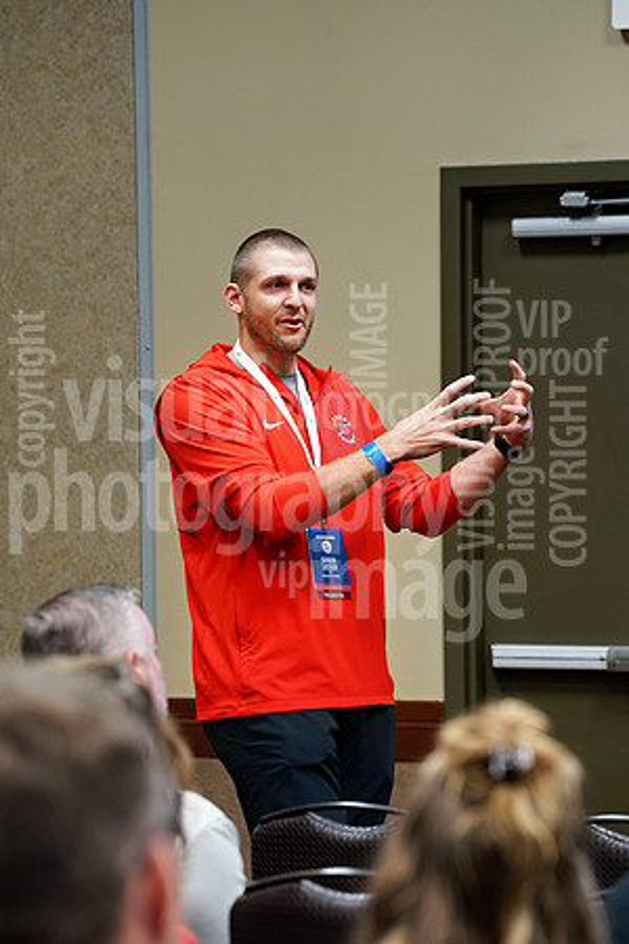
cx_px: 314
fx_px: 5241
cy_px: 472
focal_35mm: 200
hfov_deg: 6.9
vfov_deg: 10.3
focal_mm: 200
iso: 3200
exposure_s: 1/60
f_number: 5.6
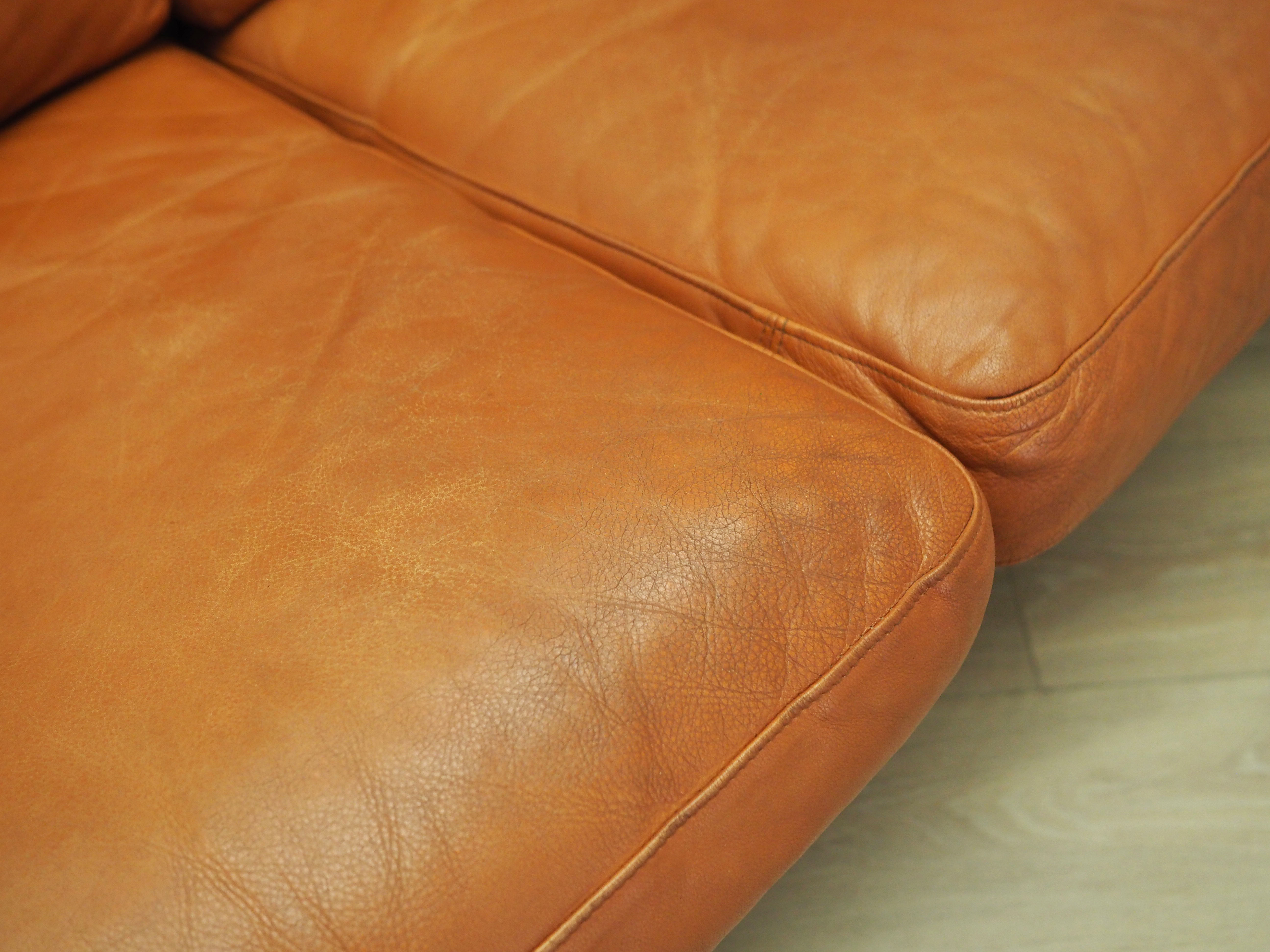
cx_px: 635
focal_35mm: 34
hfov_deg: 54.0
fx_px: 1247
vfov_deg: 41.8
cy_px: 476
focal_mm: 17
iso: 1250
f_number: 2.5
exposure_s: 1/160
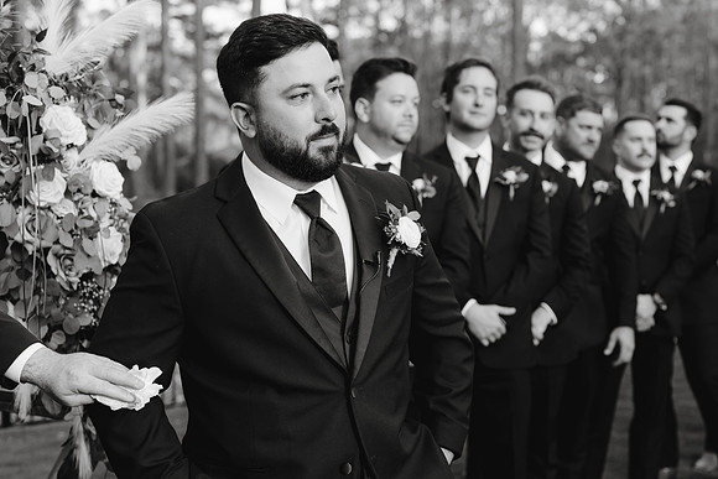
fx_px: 1250
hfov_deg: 31.9
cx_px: 450
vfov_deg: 21.7
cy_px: 266
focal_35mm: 63
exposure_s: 1/400
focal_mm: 50
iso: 400
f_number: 3.5
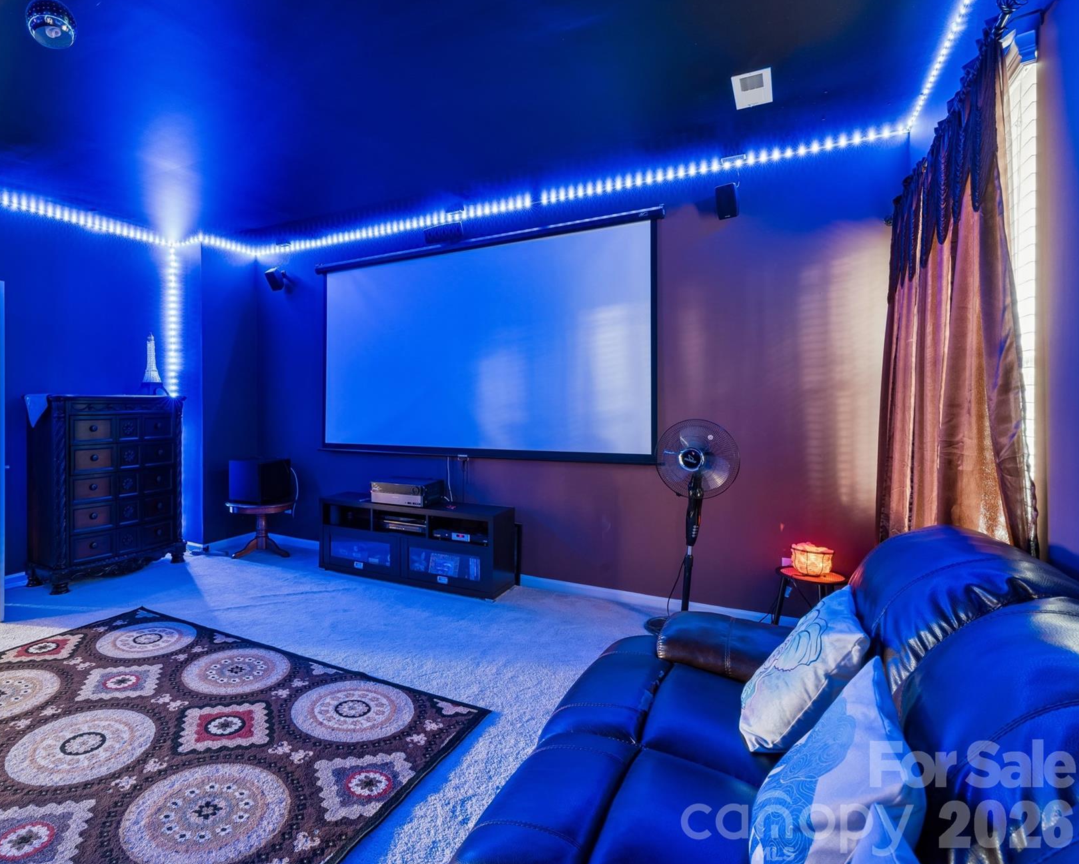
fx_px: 607
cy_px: 417
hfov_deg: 81.6
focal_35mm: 19
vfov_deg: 70.8
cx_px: 399
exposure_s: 2.5
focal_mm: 16
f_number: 13
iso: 400
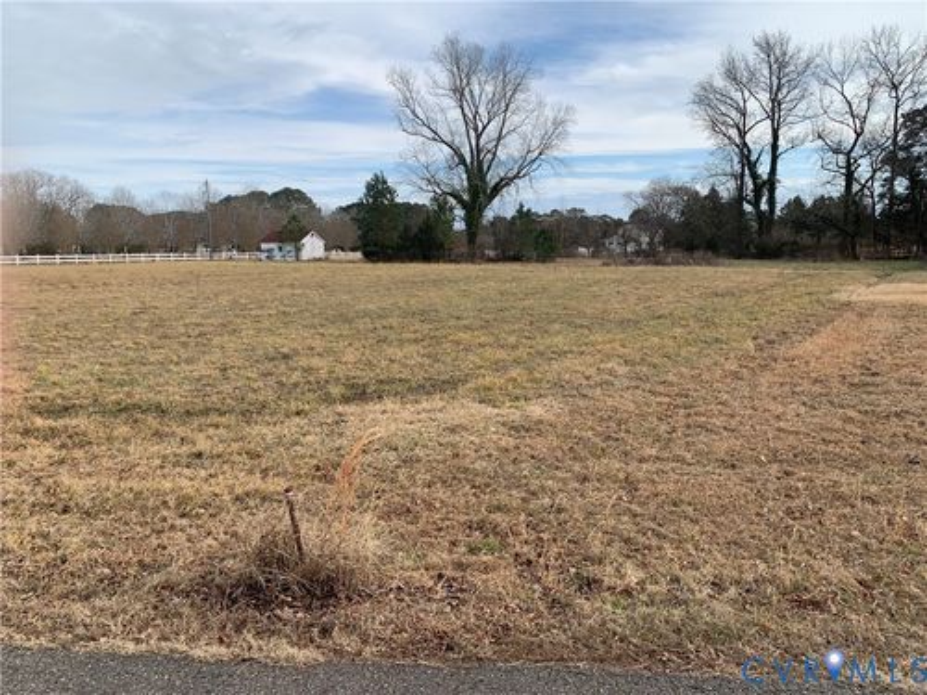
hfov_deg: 67.3
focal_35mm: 26
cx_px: 464
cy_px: 348
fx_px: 696
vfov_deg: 53.1
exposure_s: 1/1718
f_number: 1.8
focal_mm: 4.25
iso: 25
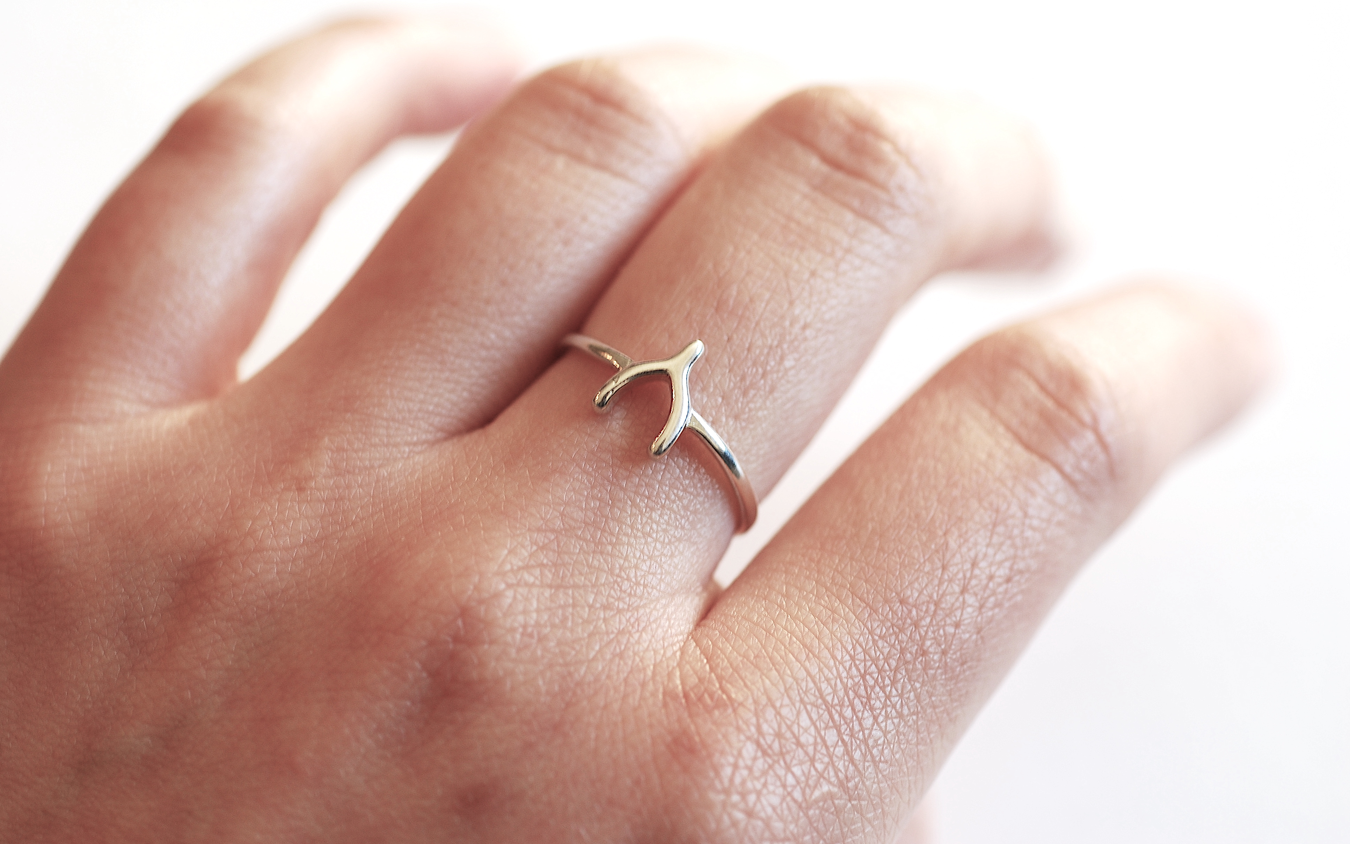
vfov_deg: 14.2
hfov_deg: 22.6
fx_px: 3385
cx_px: 676
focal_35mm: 92
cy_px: 401
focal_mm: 60
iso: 100
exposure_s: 1/20
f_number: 4.5
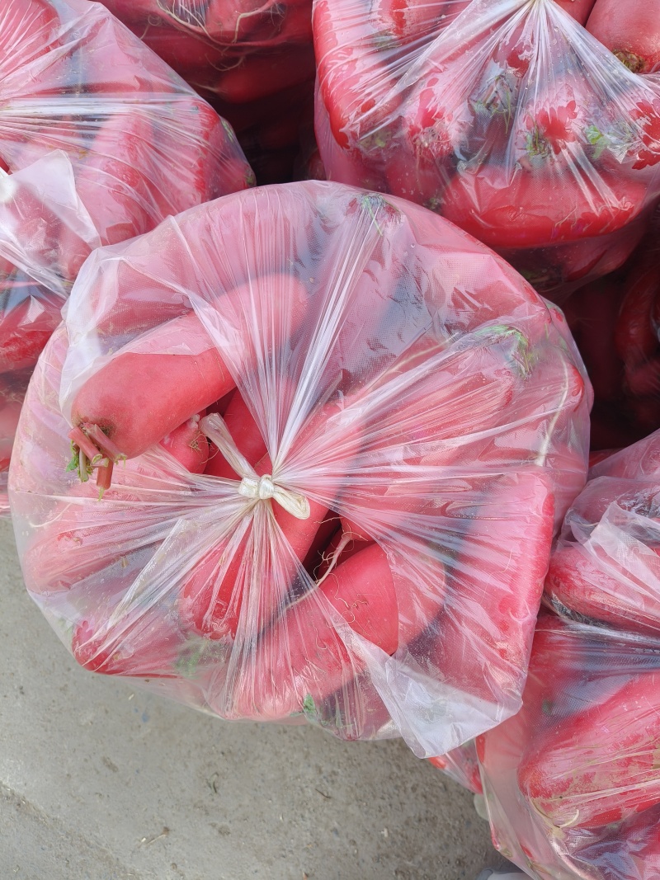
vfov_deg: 67.3
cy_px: 440
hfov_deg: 53.1
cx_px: 330
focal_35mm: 26
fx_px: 661
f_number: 1.8
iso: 80
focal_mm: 4.84
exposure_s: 1/421
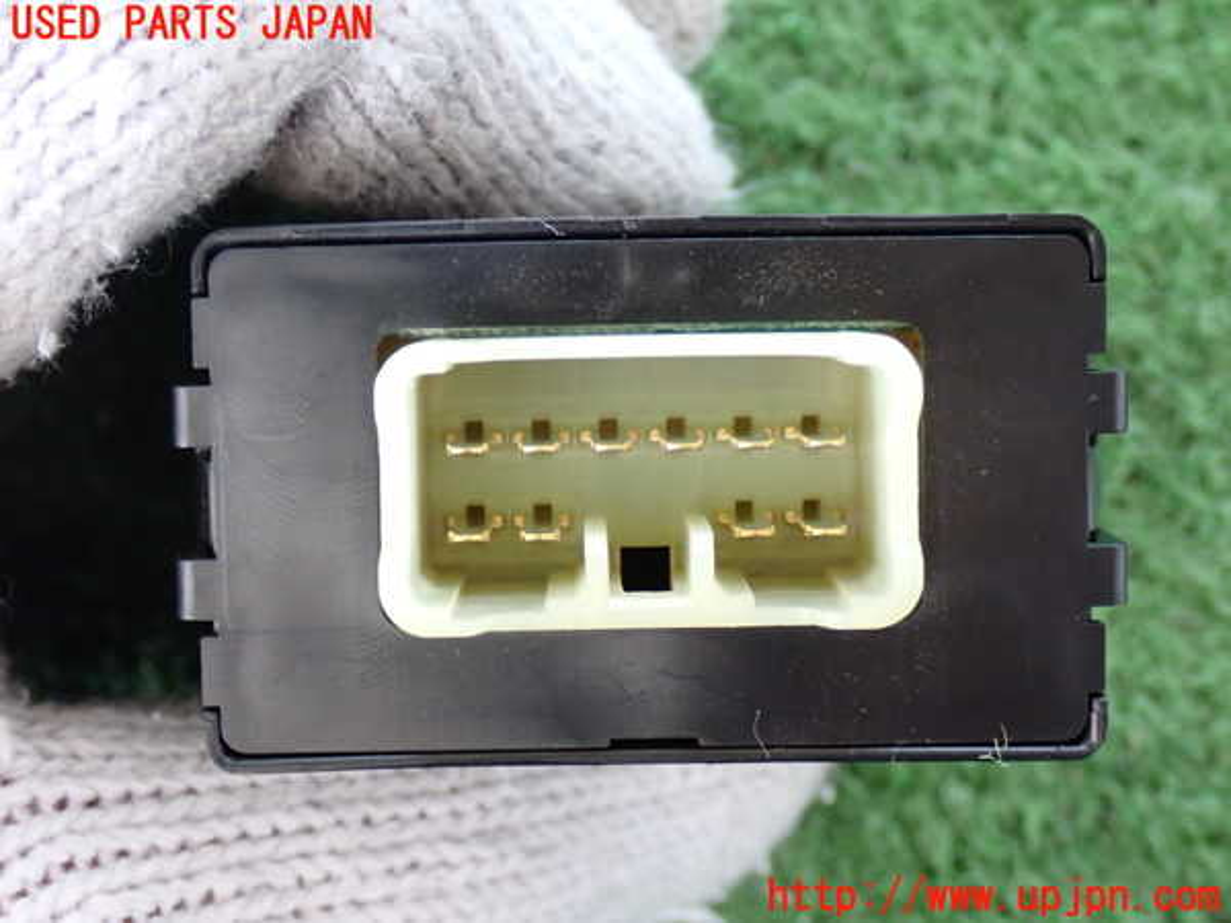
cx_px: 616
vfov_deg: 23.7
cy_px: 462
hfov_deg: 31.2
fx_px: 2205
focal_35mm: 62
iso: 800
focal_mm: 11.09
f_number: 3.6
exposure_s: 1/40
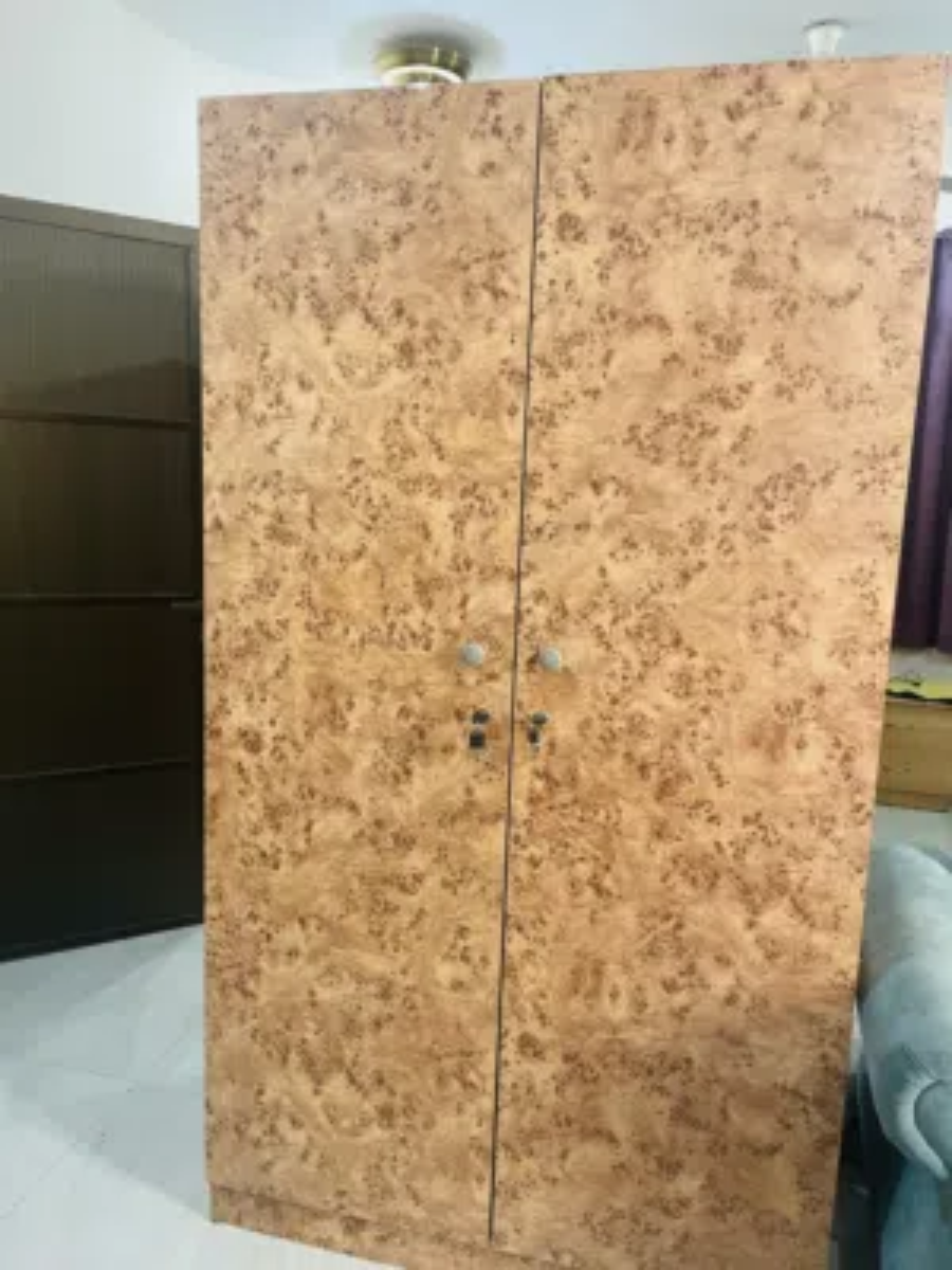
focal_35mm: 26
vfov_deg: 67.3
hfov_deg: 53.1
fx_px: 953
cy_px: 635
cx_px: 476
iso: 500
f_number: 1.6
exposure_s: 1/60
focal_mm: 4.2
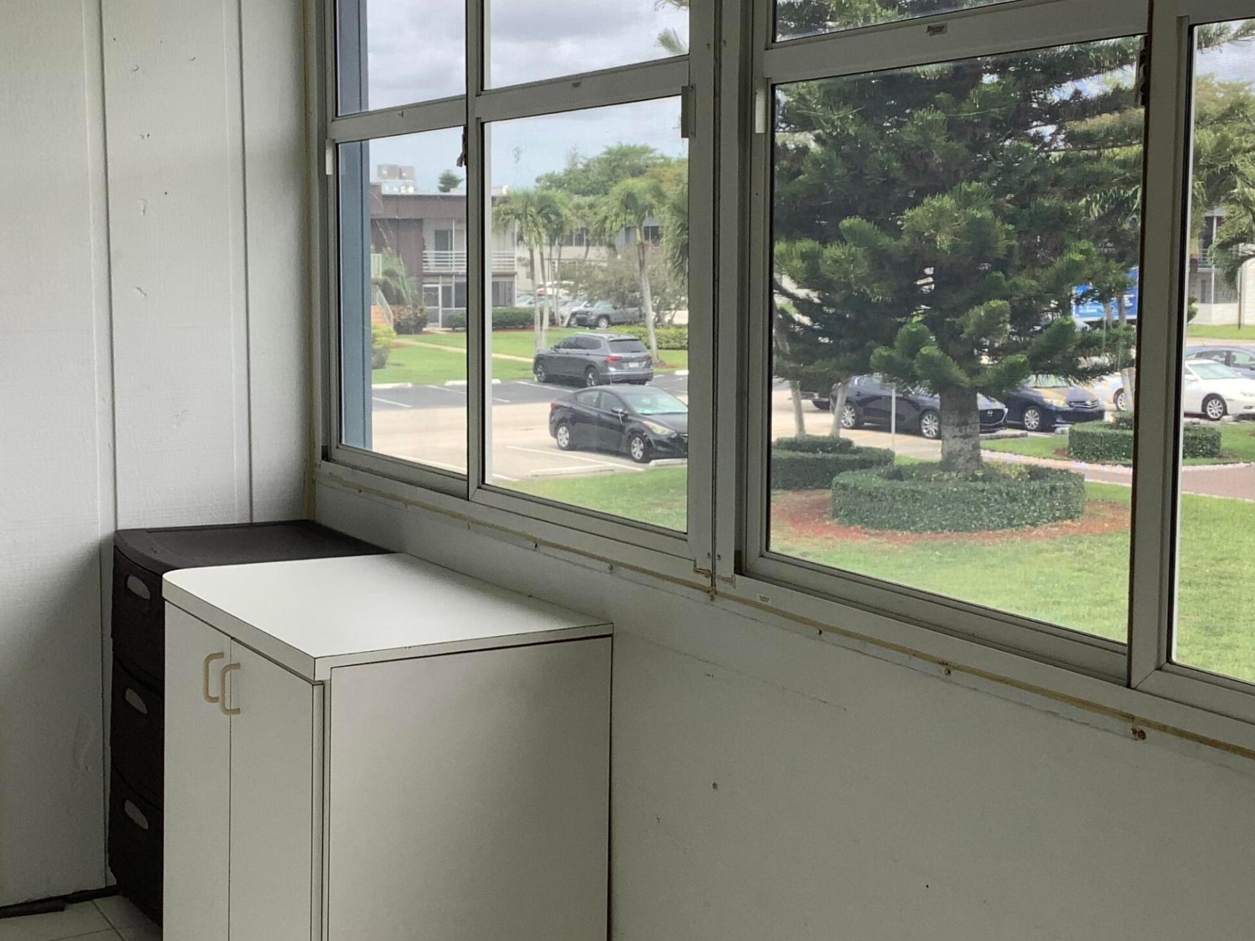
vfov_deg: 30.2
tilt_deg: -7.5
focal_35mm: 48
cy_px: 408
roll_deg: -1.3
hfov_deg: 39.6
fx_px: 1740
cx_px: 535
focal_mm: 3.3
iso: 25
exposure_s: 1/362
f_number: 2.4
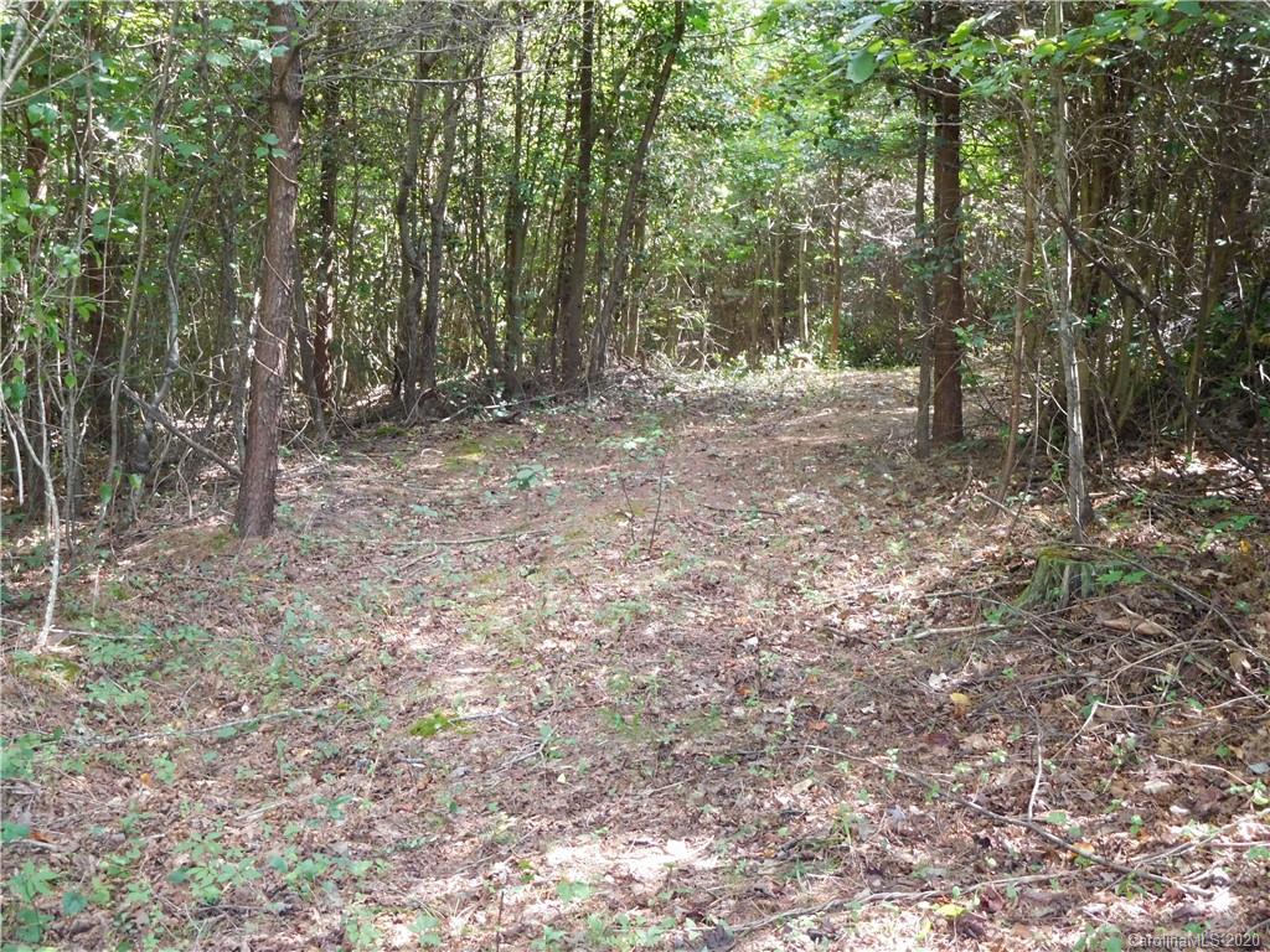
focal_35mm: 50
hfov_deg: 38.2
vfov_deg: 29.1
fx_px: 1834
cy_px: 476
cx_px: 635
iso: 320
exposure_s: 1/30
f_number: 4.1
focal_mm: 8.9
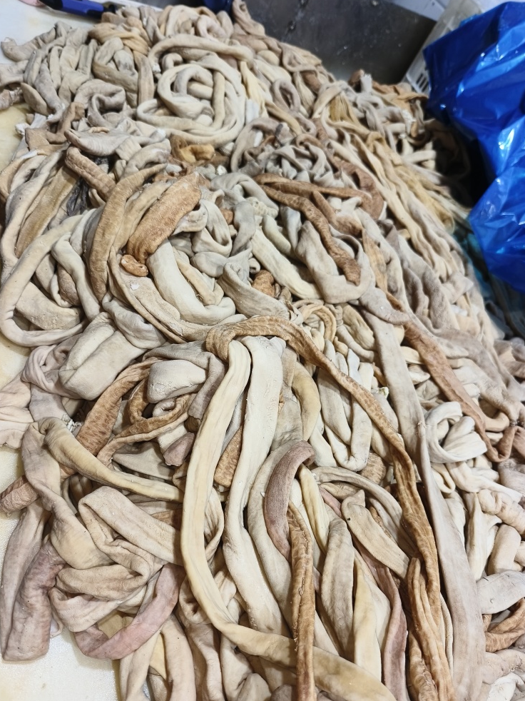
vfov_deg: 69.4
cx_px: 253
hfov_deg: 54.8
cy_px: 359
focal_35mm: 25
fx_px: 506
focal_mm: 5.5
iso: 786
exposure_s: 1/100
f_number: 1.75
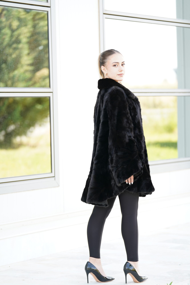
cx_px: 95
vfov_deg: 17.2
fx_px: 942
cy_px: 142
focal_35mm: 119
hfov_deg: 11.5
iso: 250
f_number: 2.8
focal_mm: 119
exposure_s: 1/250
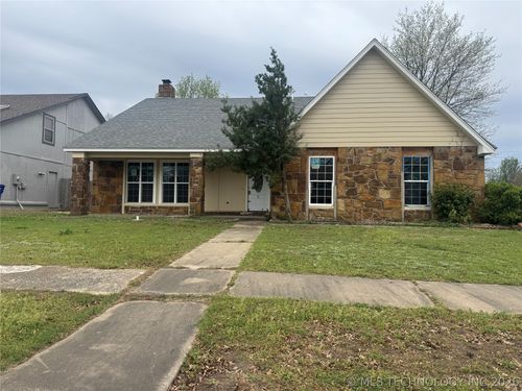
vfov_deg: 56.8
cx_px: 261
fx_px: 362
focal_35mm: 24
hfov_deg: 71.6
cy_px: 196
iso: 80
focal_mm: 6.76
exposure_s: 1/2331
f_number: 1.78
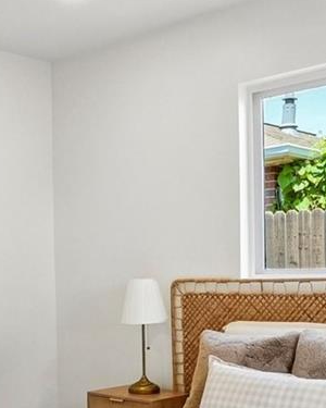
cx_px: 55
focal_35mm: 60
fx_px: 724
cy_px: 276
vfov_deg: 31.2
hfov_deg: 24.9
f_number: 8
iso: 800
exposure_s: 1/40
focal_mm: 10
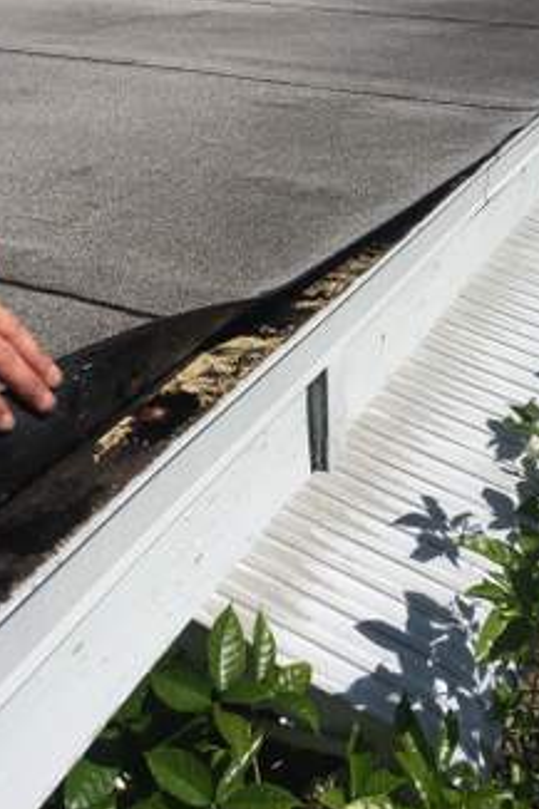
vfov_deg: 51.7
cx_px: 345
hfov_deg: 35.7
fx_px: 832
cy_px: 335
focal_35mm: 37
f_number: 2.2
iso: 32
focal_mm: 4.15
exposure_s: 1/5650
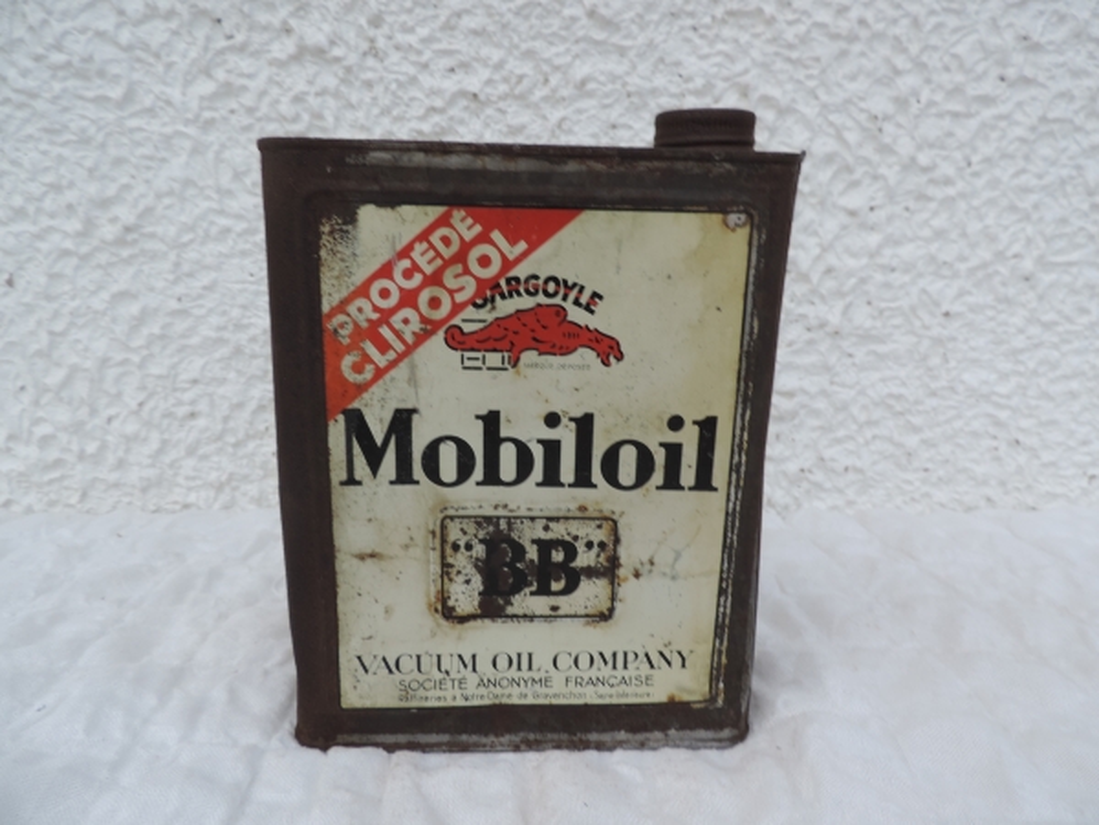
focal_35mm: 24
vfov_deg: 56.8
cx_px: 550
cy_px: 412
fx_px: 762
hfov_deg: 71.6
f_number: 3
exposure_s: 1/125
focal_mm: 4.3
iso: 80
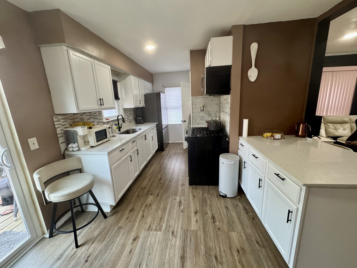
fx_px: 144
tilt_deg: -12.7
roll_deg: +2.9
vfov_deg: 85.7
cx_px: 178
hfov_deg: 102.1
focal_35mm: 14
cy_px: 134
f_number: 2.2
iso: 250
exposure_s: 1/120
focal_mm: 2.22
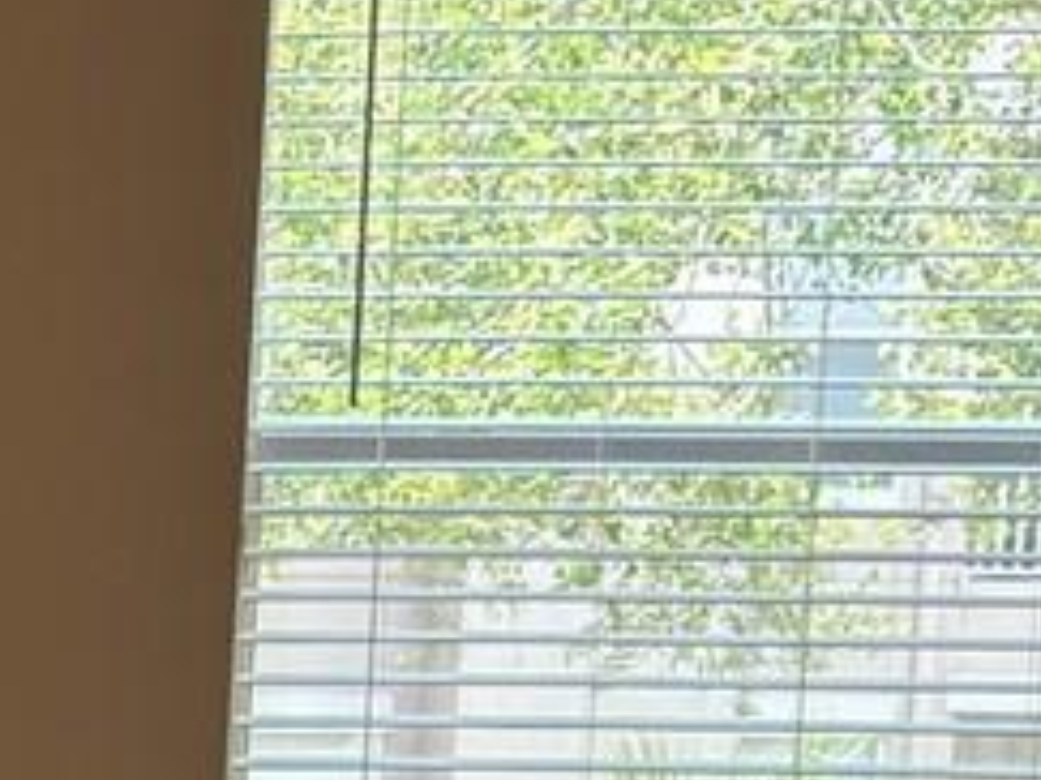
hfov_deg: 10.7
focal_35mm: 171
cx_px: -972
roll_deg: -0.4
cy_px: 1166
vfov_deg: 8.5
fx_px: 5140
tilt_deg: -9.0
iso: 64
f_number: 1.6
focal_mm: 5.96
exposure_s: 1/232
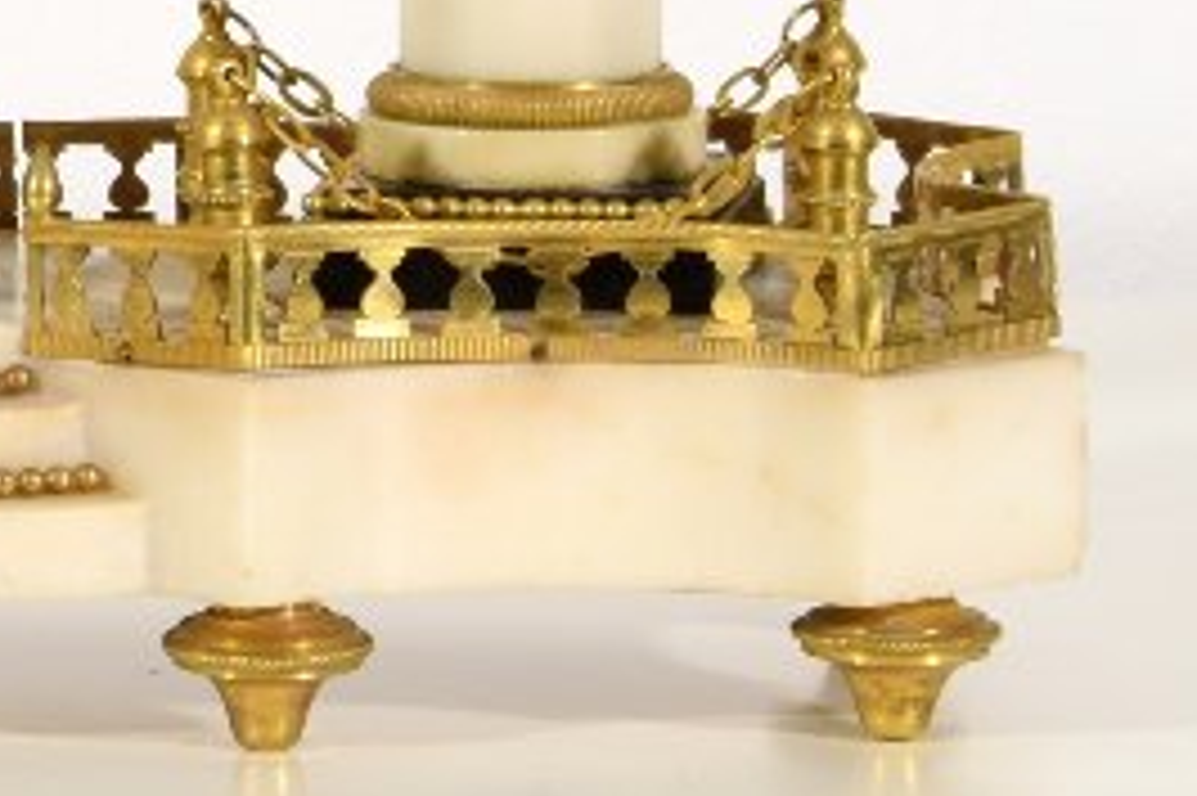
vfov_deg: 2.5
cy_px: -657
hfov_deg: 3.8
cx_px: -302
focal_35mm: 541
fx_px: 17976
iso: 100
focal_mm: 80
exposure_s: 1.6
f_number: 16
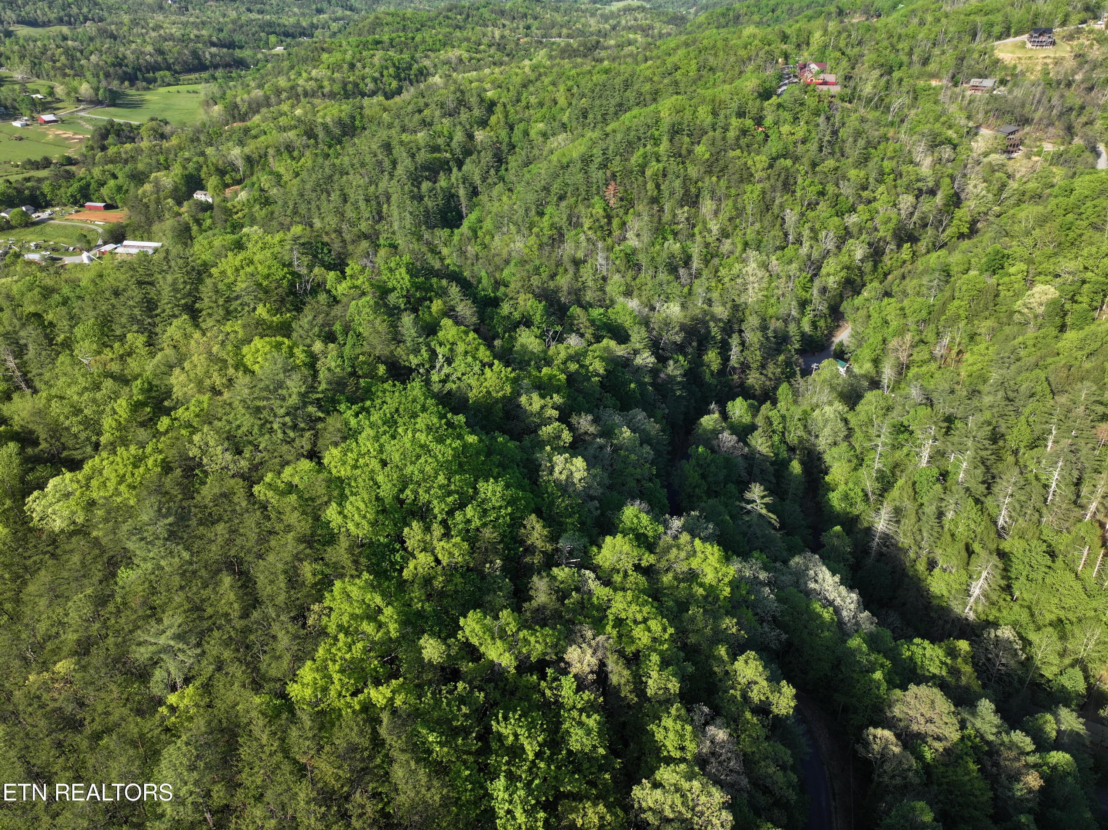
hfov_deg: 71.6
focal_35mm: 24
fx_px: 768
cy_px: 415
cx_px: 554
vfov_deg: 56.8
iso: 100
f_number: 2.8
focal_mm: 12.29
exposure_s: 1/1000
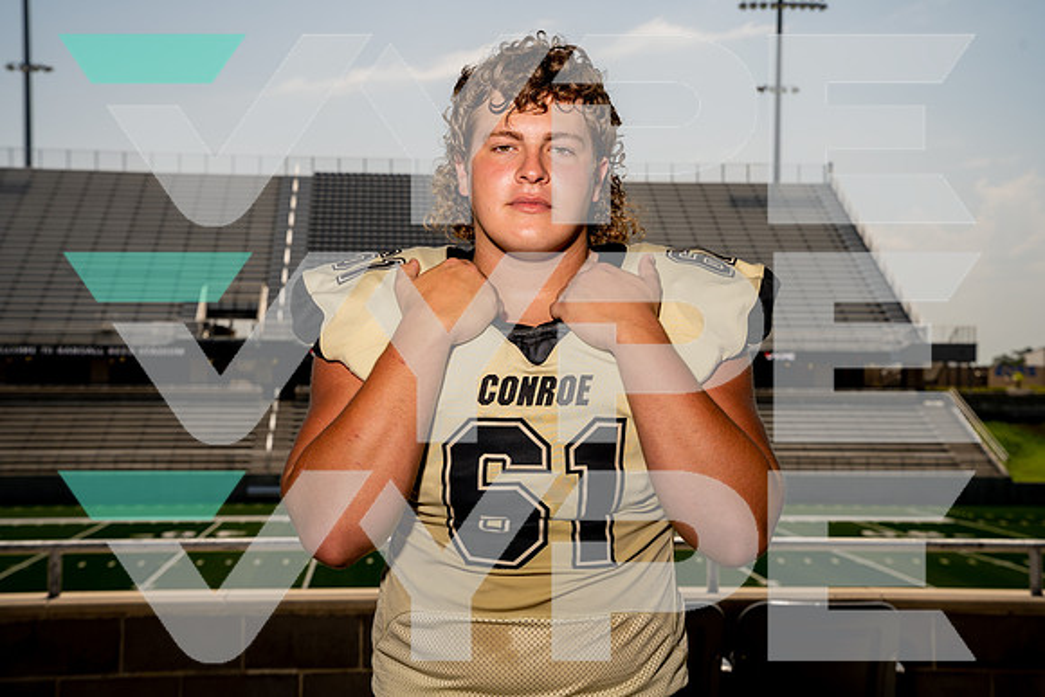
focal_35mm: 61
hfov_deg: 32.9
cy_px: 348
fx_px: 1771
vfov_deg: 22.3
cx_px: 522
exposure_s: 1/250
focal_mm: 61
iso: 100
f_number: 8
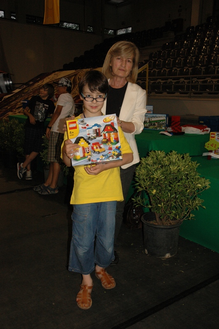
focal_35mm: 38
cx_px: 110
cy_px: 164
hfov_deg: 35.4
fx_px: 343
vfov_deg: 51.3
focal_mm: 25
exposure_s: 1/250
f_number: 7.1
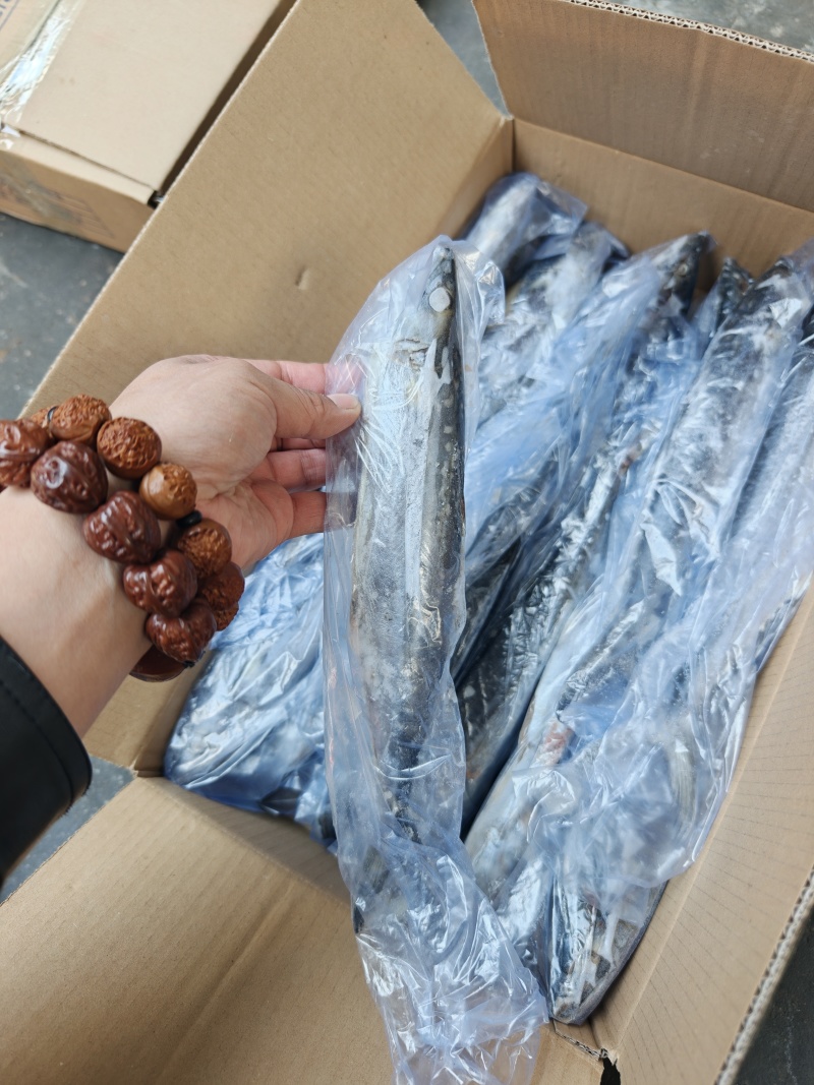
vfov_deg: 73.9
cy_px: 542
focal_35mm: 23
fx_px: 721
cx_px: 407
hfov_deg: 58.9
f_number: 1.8
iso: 400
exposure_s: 1/100
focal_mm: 8.67
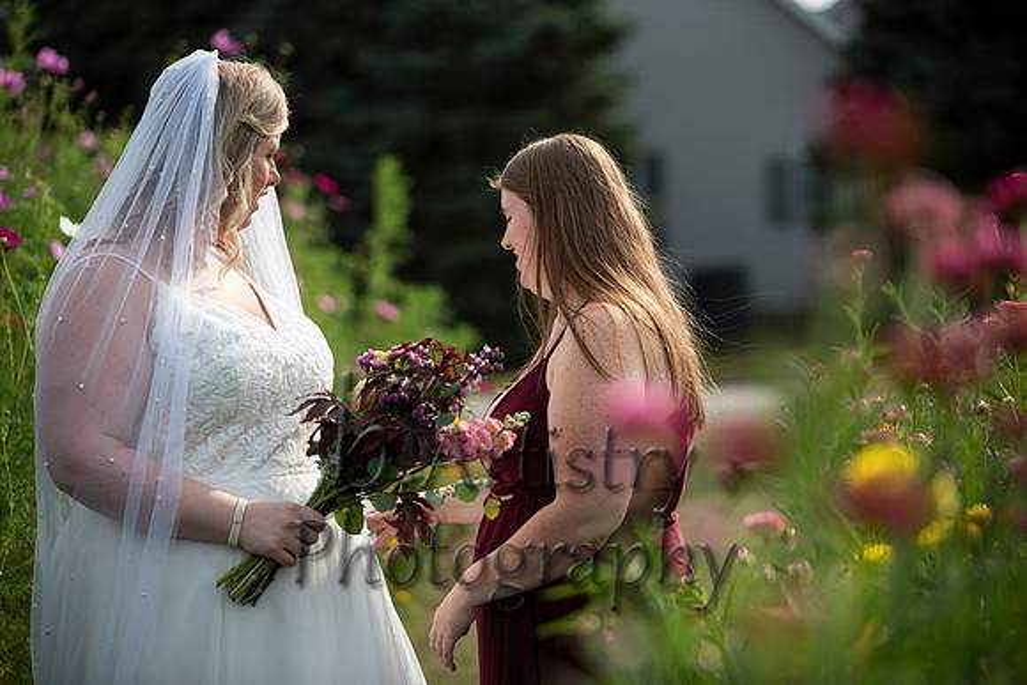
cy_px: 342
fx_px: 3567
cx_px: 514
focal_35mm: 125
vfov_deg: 11.0
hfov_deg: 16.4
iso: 125
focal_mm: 125
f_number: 2.8
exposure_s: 1/1250
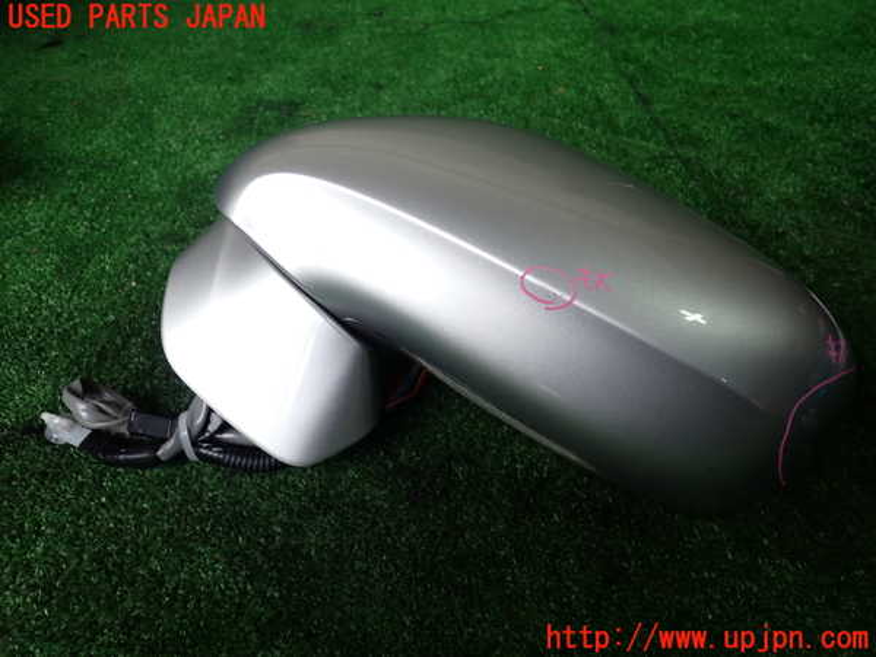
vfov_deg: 46.8
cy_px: 328
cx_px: 438
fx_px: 759
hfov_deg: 60.0
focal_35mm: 30
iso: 200
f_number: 2.3
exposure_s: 1/125
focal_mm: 5.4
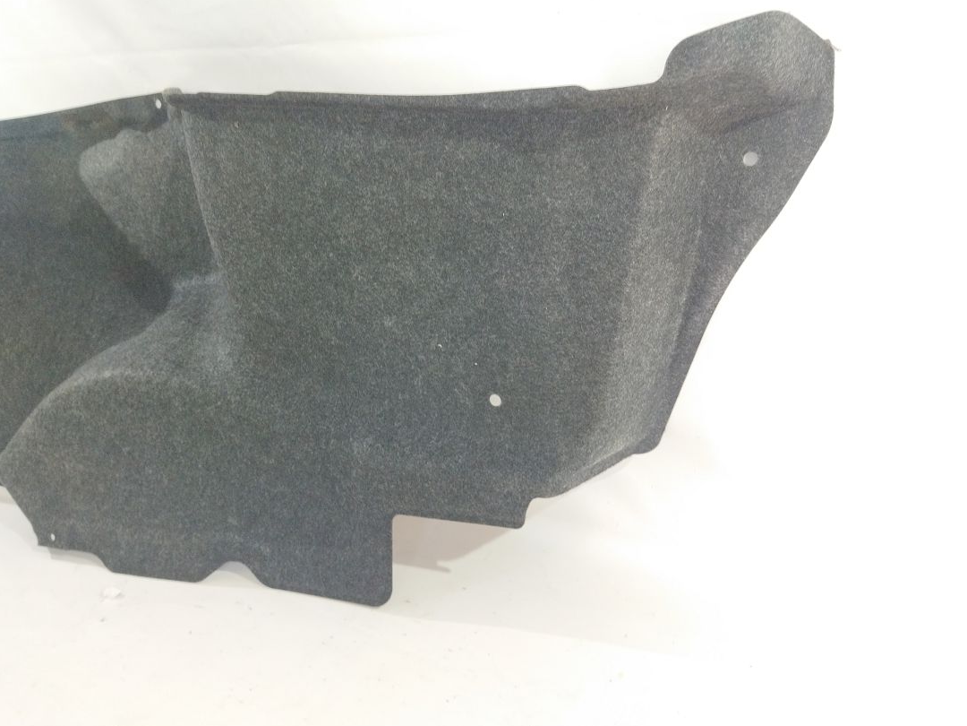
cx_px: 464
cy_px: 340
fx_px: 838
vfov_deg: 46.8
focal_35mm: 30
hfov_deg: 59.9
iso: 189
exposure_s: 1/33
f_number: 1.79
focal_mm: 4.71
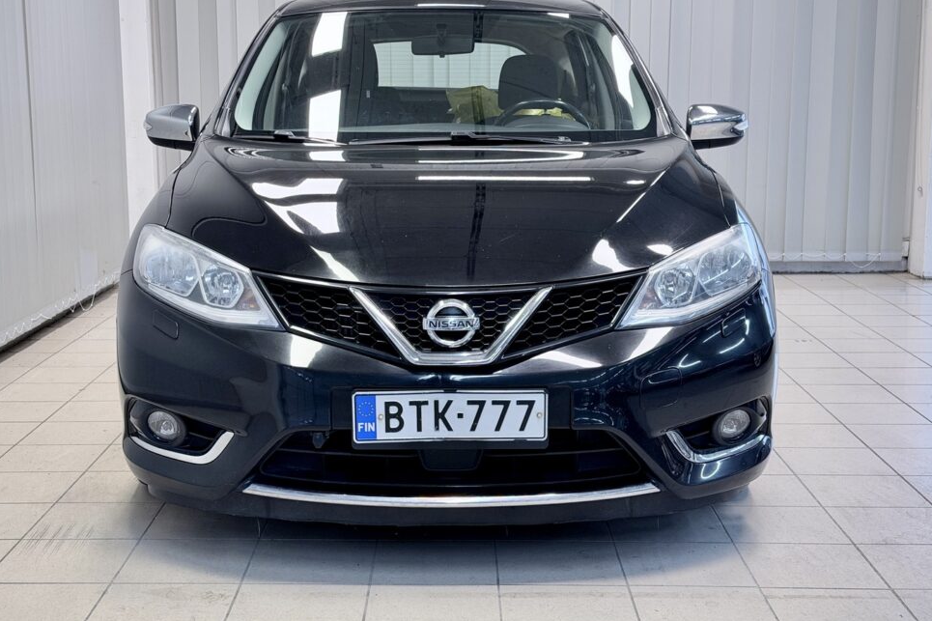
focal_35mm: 53
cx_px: 445
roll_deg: +0.5
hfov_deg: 37.5
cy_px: 292
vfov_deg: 25.5
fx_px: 1372
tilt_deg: -8.4
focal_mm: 6.76
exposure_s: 1/100
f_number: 1.78
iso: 125
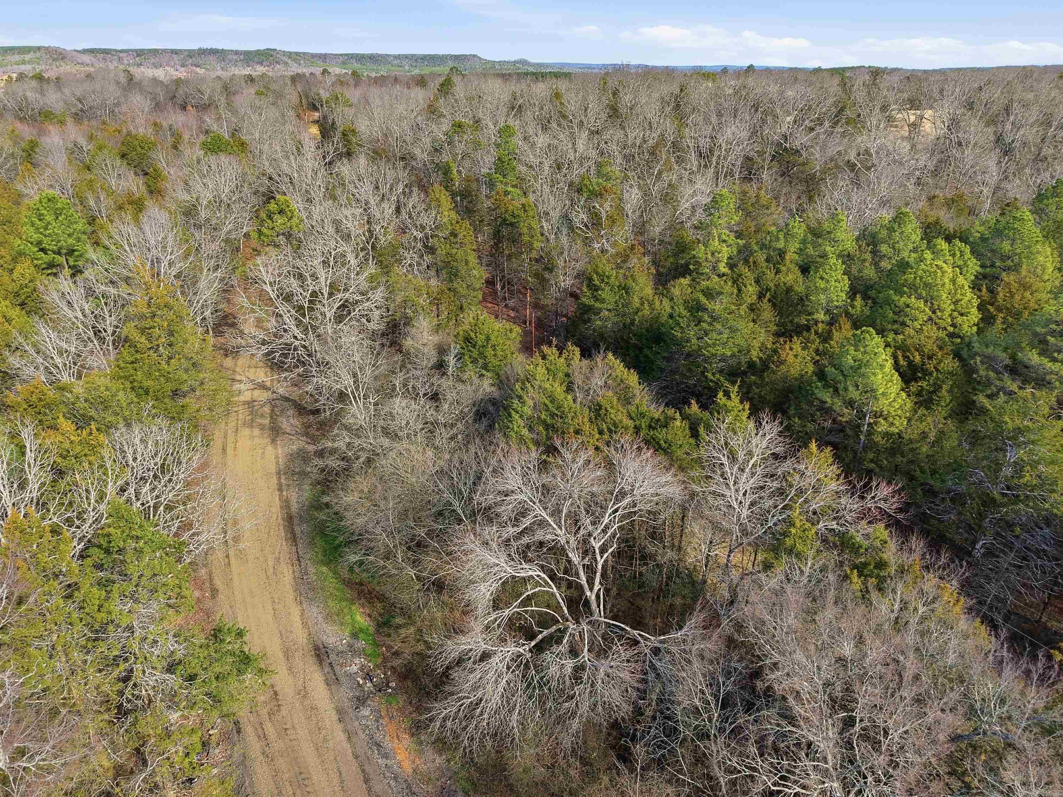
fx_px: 737
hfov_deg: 71.6
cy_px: 398
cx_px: 532
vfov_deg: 56.8
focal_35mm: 24
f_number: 1.8
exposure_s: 1/5000
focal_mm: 8.7
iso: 430
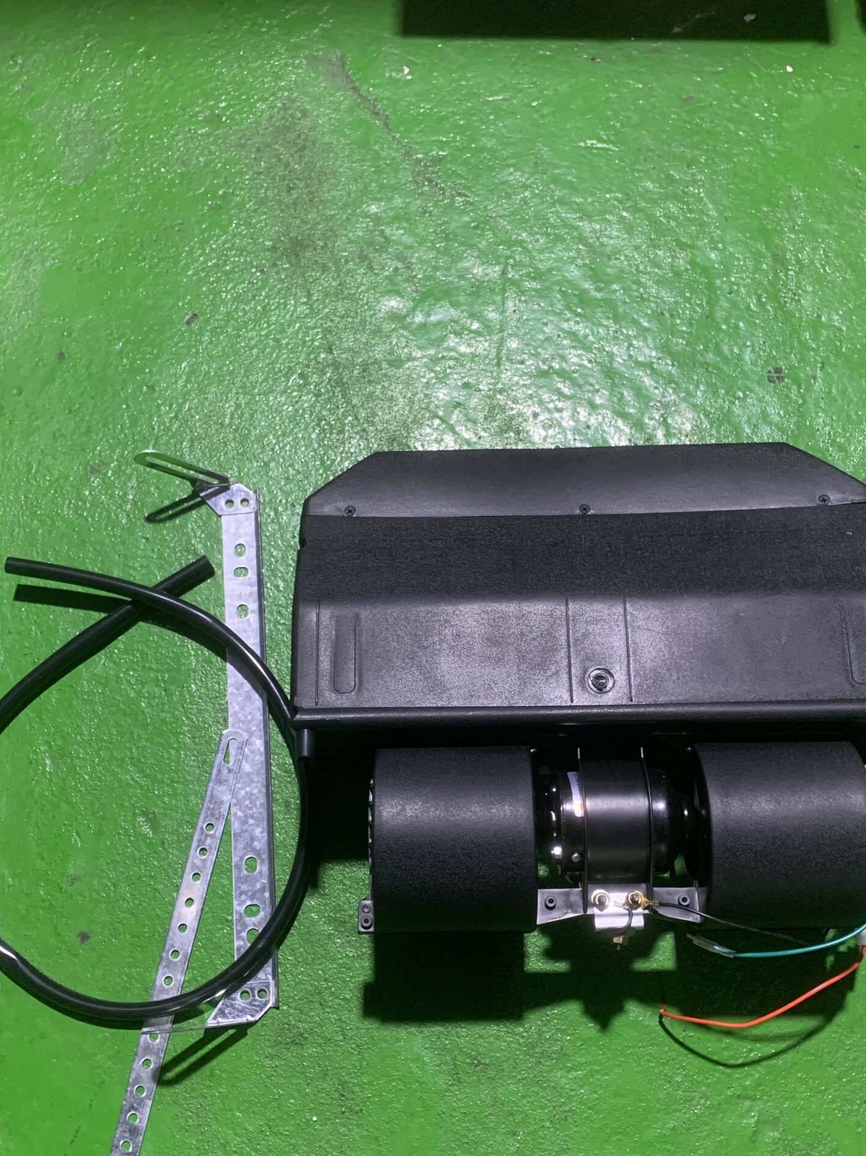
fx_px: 1168
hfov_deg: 40.7
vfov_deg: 52.5
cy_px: 635
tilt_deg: -74.7
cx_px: 454
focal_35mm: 35
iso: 400
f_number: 1.8
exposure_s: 1/40
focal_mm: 4.25
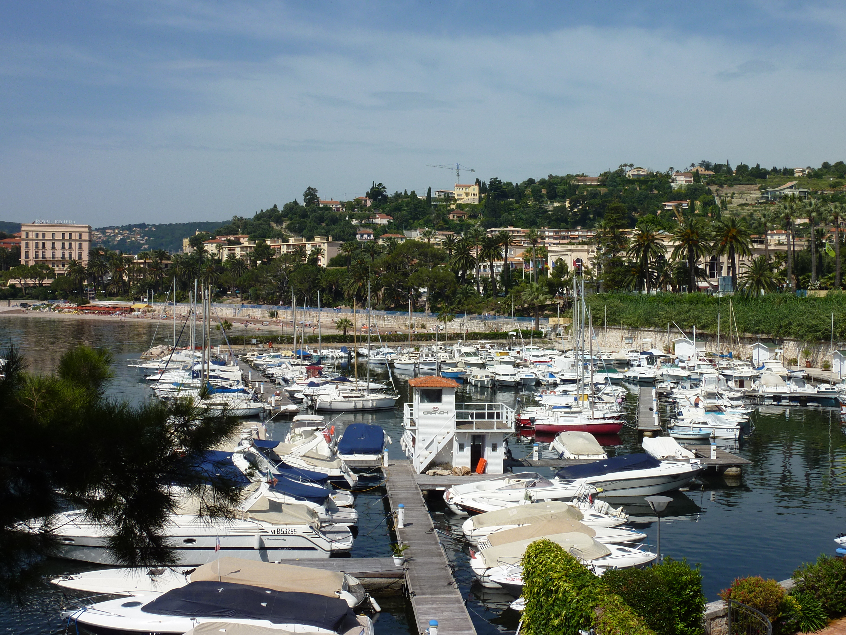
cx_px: 423
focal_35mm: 40
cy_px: 318
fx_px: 978
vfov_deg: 36.0
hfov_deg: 46.8
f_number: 5.6
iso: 80
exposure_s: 1/640
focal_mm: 6.5
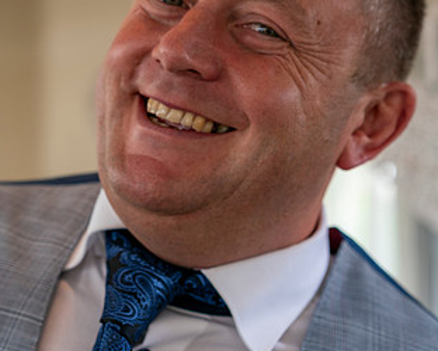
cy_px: 91
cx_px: 143
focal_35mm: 96
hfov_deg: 19.9
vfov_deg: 16.0
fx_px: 1245
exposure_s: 1/160
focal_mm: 55
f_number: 4
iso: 250
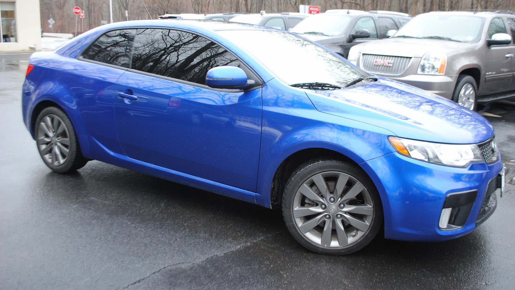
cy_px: 116
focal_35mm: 32
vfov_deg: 36.6
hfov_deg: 61.0
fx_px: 437
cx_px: 261
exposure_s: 1/80
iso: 200
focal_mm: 20
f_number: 4.5
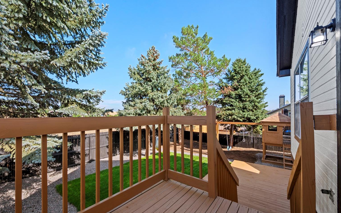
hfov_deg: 101.4
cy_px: 116
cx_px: 162
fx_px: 139
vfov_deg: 74.6
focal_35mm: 15
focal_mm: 14
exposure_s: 1/80
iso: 400
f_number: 8
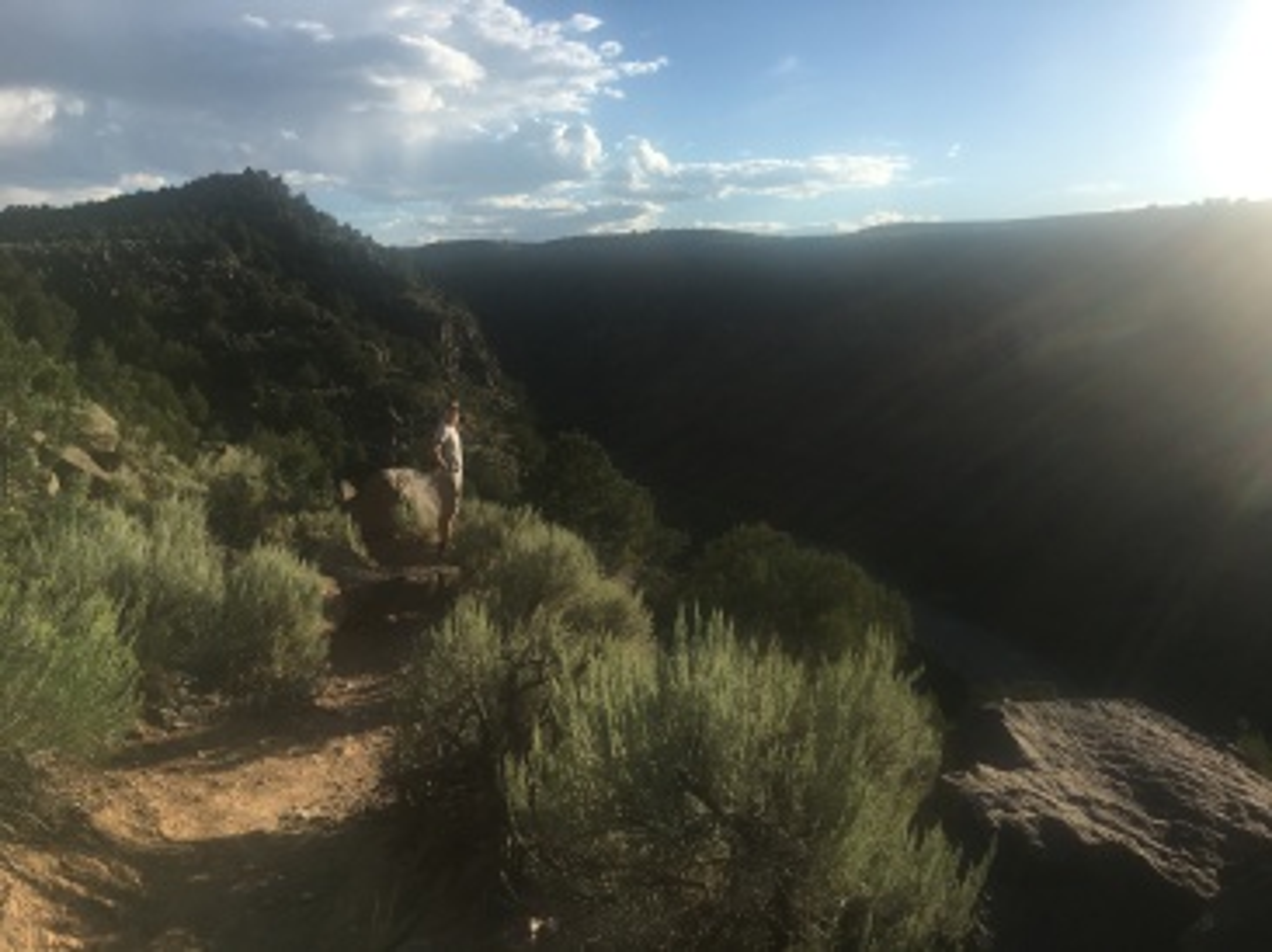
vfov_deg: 48.2
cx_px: 636
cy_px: 476
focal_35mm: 29
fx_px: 1065
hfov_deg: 61.7
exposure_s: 1/1399
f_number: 2.2
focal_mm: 4.15
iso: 25
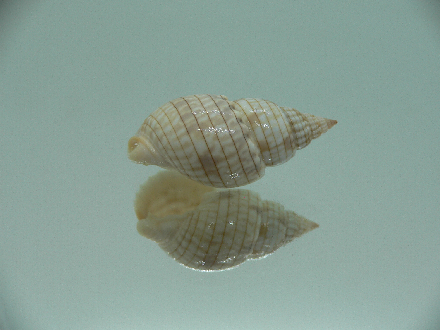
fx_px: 445
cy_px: 165
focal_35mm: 35
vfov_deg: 40.7
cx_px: 220
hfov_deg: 52.6
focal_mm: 4.6
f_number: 2.8
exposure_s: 1/60
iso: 80
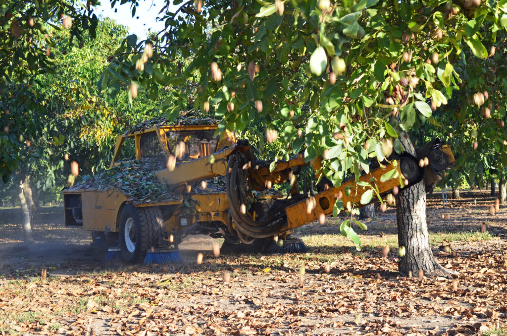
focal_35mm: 68
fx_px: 949
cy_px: 168
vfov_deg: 20.1
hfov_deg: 29.9
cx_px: 254
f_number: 6.3
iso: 200
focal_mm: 45
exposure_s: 1/160
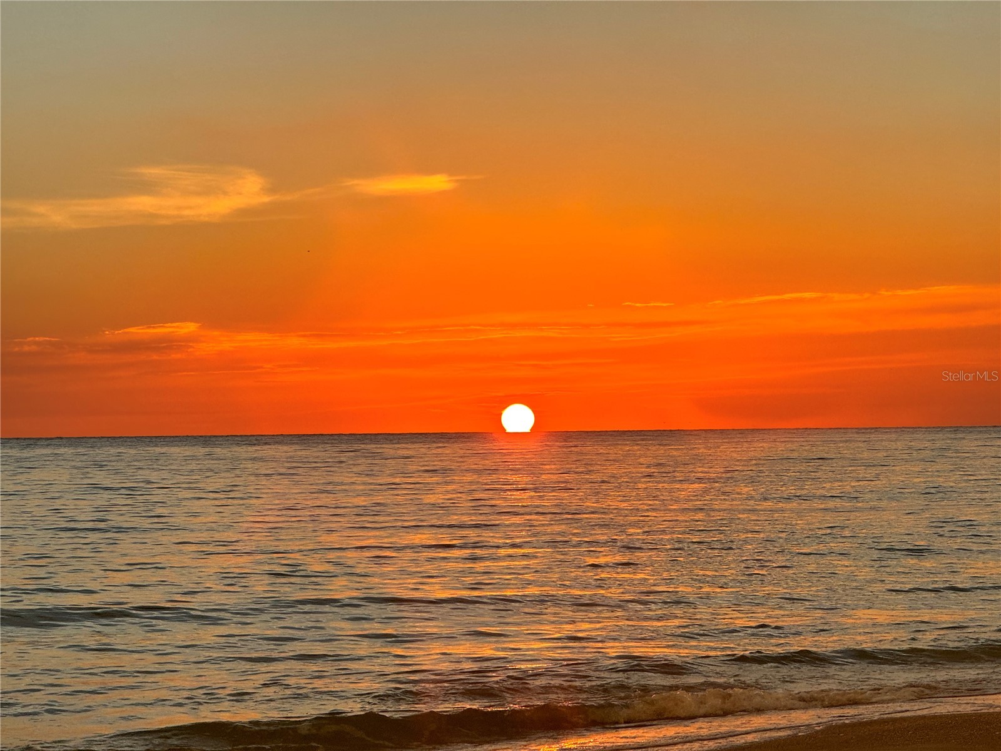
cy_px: 376
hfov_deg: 16.4
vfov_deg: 12.3
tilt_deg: -0.1
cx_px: 500
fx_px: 3470
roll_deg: +0.4
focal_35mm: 120
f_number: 2.8
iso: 50
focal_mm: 15.66
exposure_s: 1/759
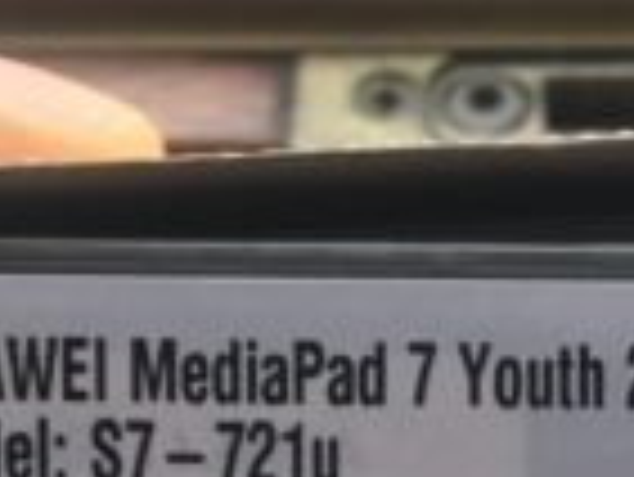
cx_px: 710
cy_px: 754
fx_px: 1925
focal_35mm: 105
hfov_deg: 18.0
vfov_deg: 13.2
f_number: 2.2
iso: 25
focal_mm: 4.15
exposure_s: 1/50
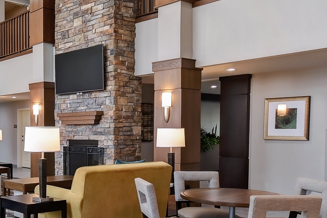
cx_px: 45
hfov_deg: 40.6
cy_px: 146
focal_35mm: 45
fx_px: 412
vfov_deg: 29.4
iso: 250
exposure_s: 1/30
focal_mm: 11
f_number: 7.1
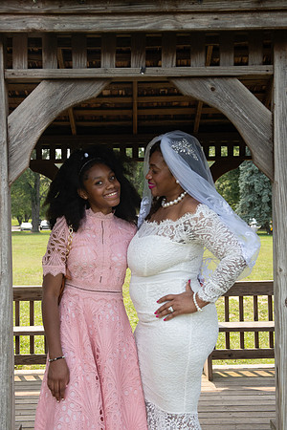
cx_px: 144
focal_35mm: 55
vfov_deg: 36.2
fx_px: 658
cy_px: 215
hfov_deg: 24.6
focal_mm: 53
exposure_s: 1/1600
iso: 800
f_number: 6.3
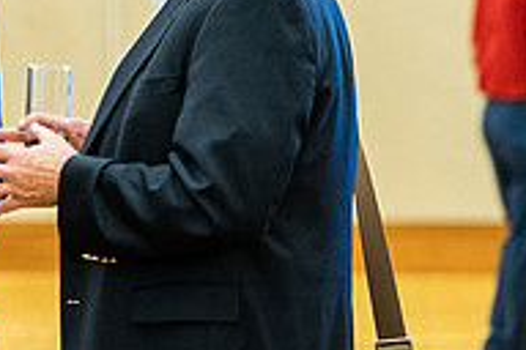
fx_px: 5479
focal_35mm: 375
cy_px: 34
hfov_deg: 5.5
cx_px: -74
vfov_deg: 3.7
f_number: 2.8
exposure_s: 1/160
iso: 3200
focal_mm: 119
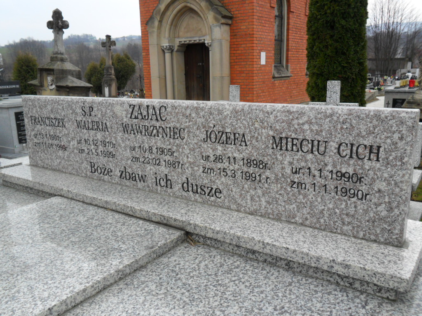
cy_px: 158
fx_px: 390
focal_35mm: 32
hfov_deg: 56.8
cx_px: 211
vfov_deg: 44.2
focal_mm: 5.7
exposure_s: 1/250
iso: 100
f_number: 3.7
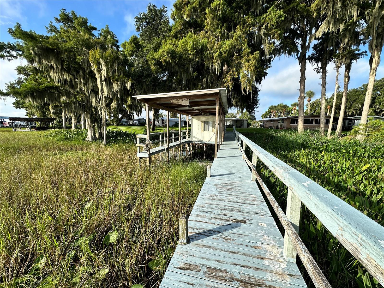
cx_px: 192
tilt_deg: -6.6
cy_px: 144
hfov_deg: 102.1
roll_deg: -1.1
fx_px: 155
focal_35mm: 14
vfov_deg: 85.7
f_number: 2.2
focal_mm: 2.22
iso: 50
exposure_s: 1/1072
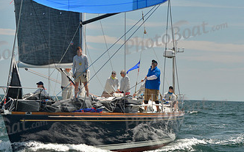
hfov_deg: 16.7
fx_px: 831
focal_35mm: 125
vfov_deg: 10.5
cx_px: 86
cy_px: 84
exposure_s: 1/800
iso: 400
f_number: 7.1
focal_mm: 70
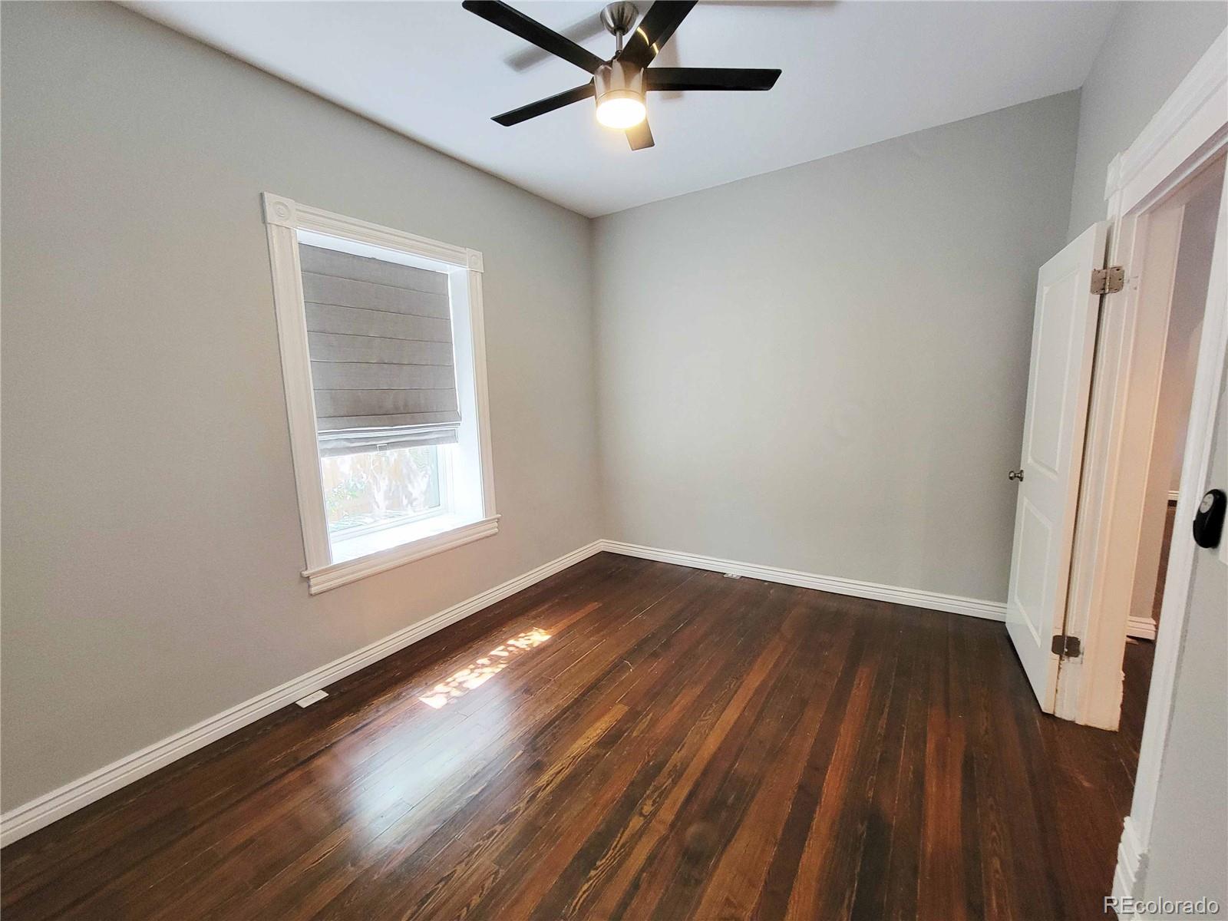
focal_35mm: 13
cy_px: 460
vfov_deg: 89.9
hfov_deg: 106.2
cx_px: 614
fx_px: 461
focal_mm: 2.2
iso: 400
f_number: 2.2
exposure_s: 1/40
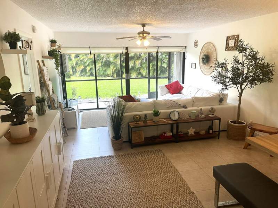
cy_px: 104
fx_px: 201
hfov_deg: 69.4
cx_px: 139
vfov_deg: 54.9
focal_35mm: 25
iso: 80
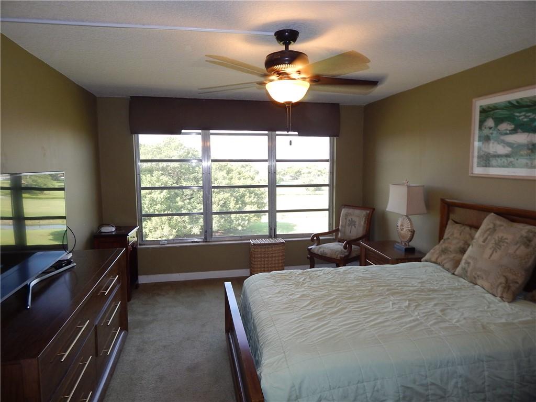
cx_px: 268
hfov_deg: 73.9
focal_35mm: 23
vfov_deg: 58.9
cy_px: 201
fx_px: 356
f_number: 3
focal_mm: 4
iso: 160
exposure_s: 1/30
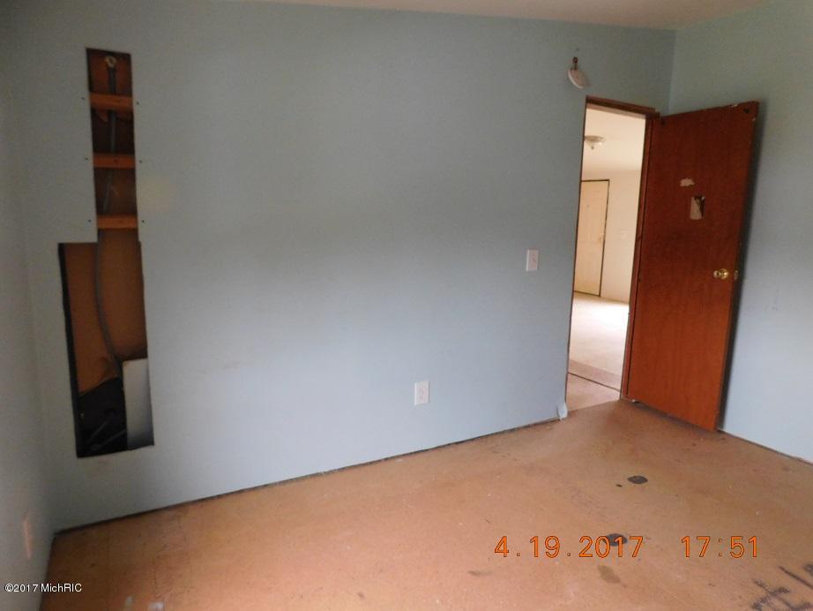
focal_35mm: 23
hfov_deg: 73.9
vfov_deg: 58.9
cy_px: 306
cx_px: 406
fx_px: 540
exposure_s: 1/25
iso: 400
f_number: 3
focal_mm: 4
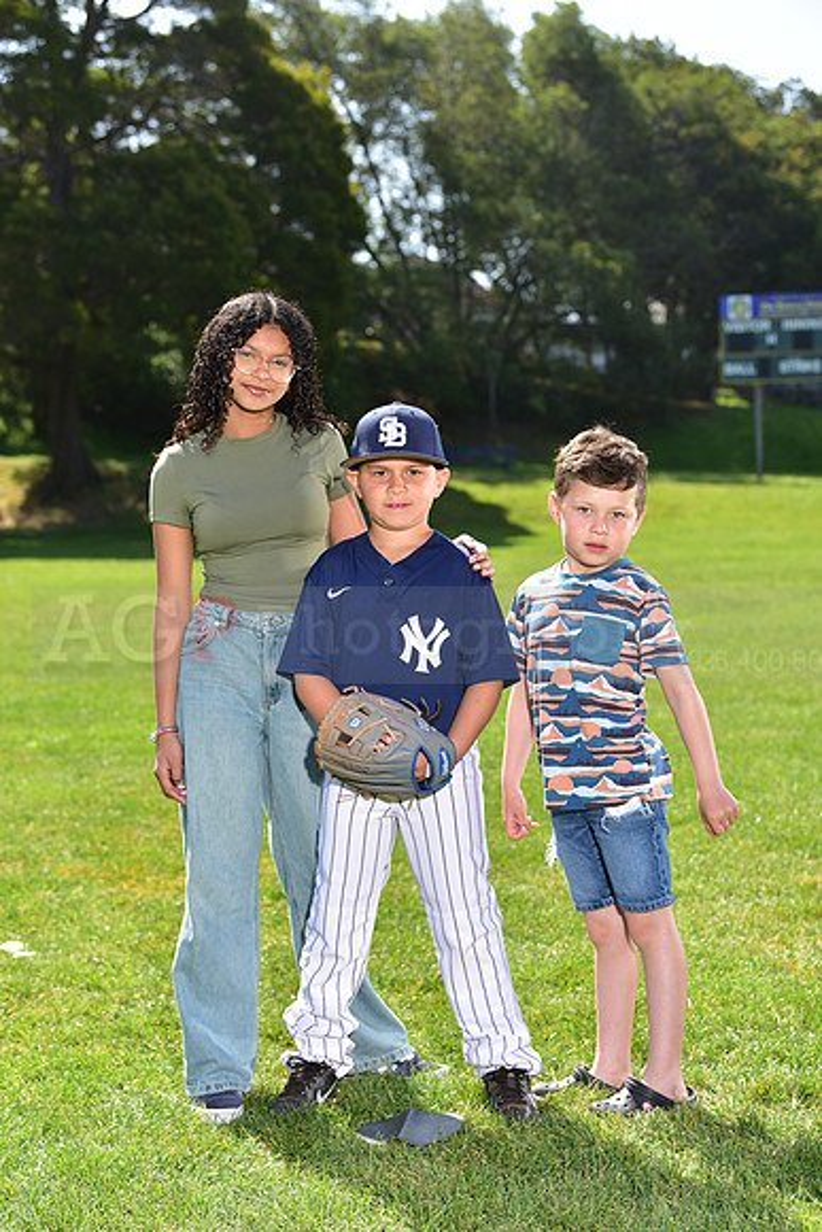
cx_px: 411
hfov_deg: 19.5
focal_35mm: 70
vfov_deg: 28.8
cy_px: 616
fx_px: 2396
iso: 80
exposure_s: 1/250
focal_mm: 70
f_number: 5
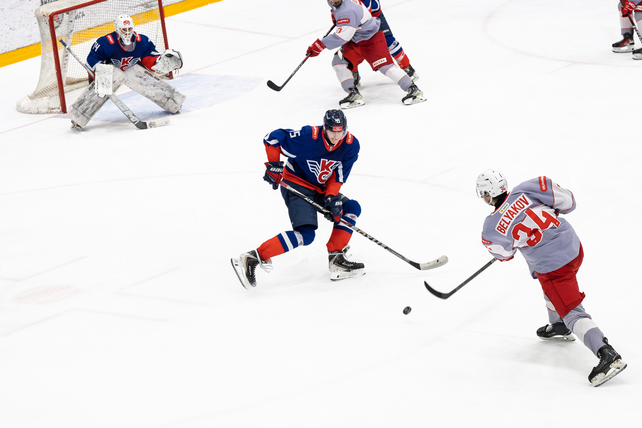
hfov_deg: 14.9
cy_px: 221
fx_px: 2461
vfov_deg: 9.9
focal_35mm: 138
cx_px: 292
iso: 2500
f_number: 5
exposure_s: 1/1000
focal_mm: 81
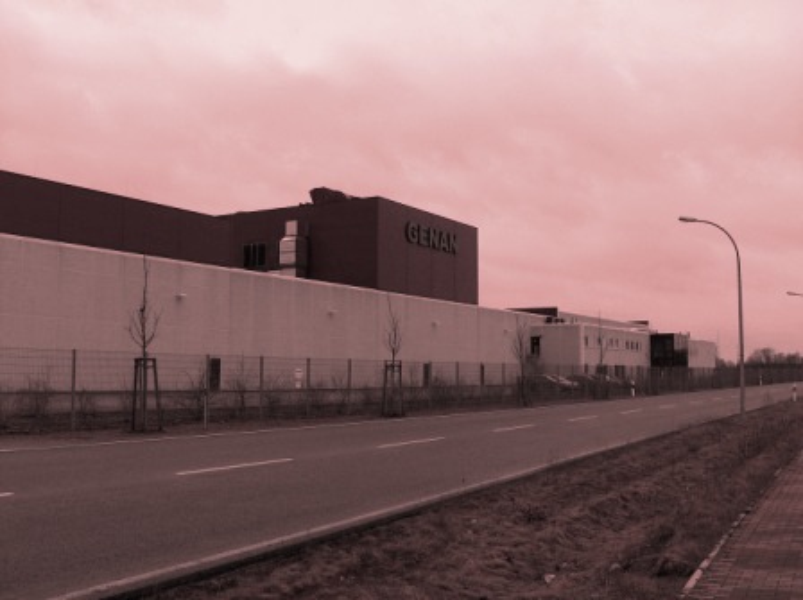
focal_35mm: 37
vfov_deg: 38.6
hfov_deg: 50.2
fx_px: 857
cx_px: 402
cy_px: 300
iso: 200
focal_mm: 7.6
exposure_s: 1/847
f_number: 5.7
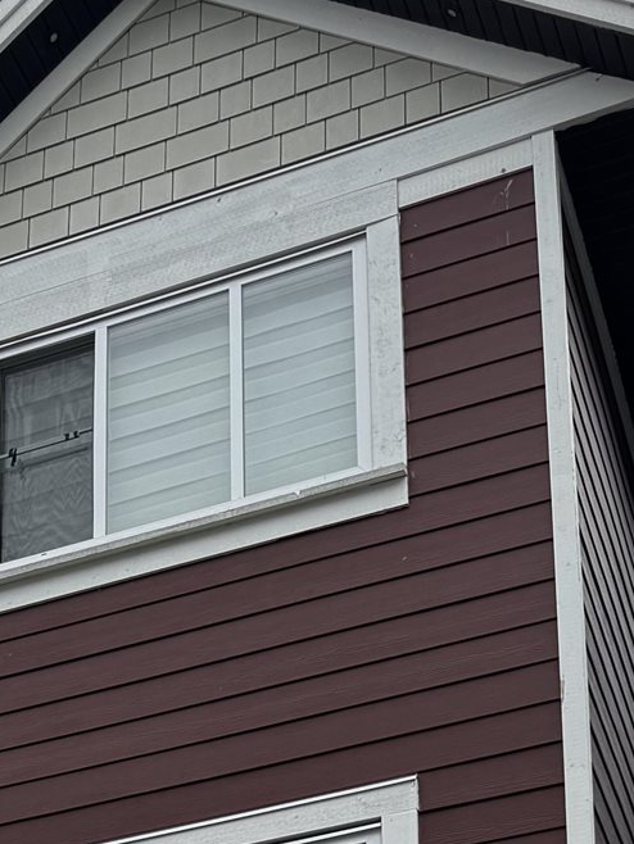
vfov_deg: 19.6
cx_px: 30
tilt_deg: +15.1
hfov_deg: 17.3
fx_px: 2050
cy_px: 1342
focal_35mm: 84
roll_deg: -1.7
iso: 80
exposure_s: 1/1869
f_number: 1.78
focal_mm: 6.76
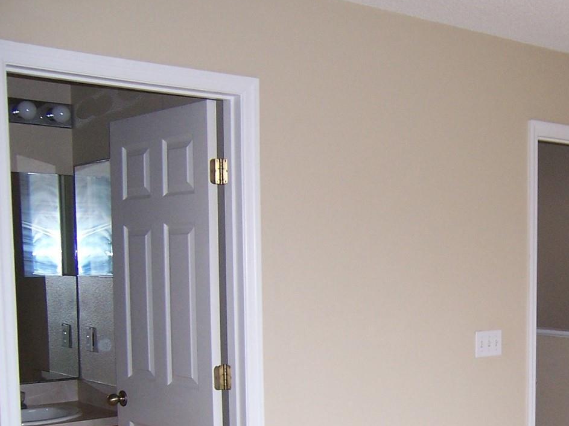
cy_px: 354
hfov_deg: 33.2
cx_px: 468
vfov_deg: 25.5
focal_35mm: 56
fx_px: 920
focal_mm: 5.5
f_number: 2.8
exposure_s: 1/60
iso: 140
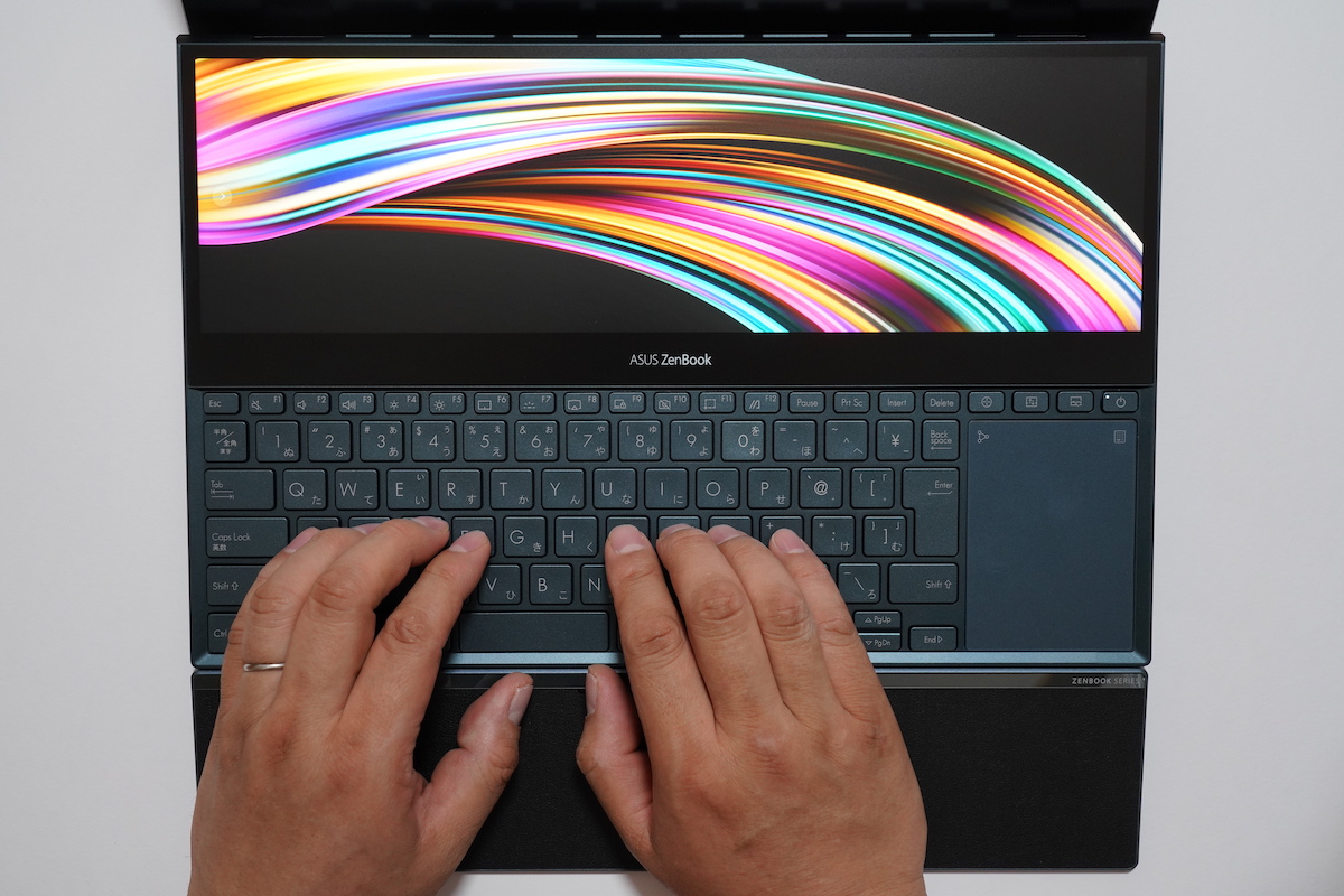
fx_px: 1531
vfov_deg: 32.6
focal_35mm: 41
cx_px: 672
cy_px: 448
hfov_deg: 47.4
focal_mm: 41
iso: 1600
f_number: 10
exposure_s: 1/13
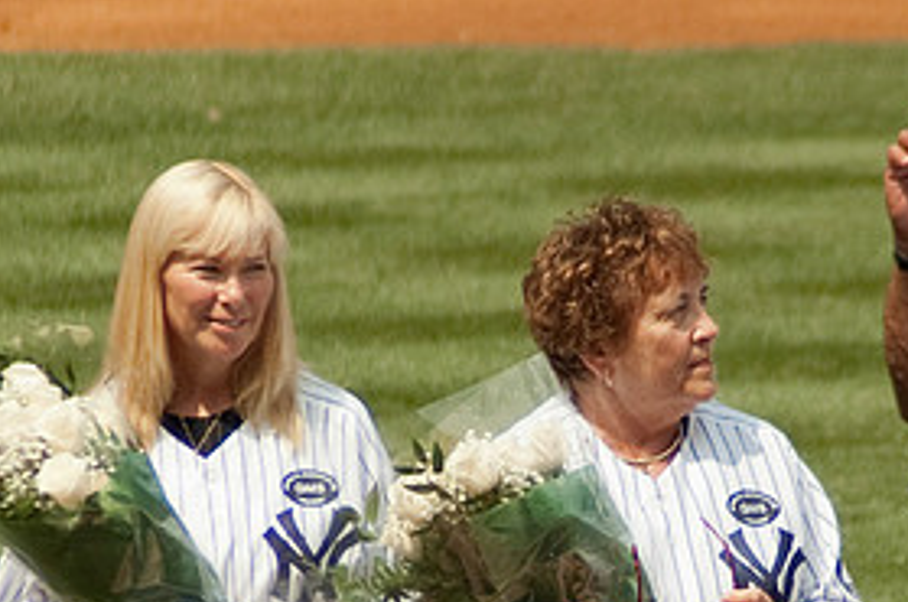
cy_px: 697
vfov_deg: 1.4
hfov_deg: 2.1
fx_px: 24801
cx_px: 763
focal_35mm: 985
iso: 320
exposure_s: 1/2000
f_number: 5.6
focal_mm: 210
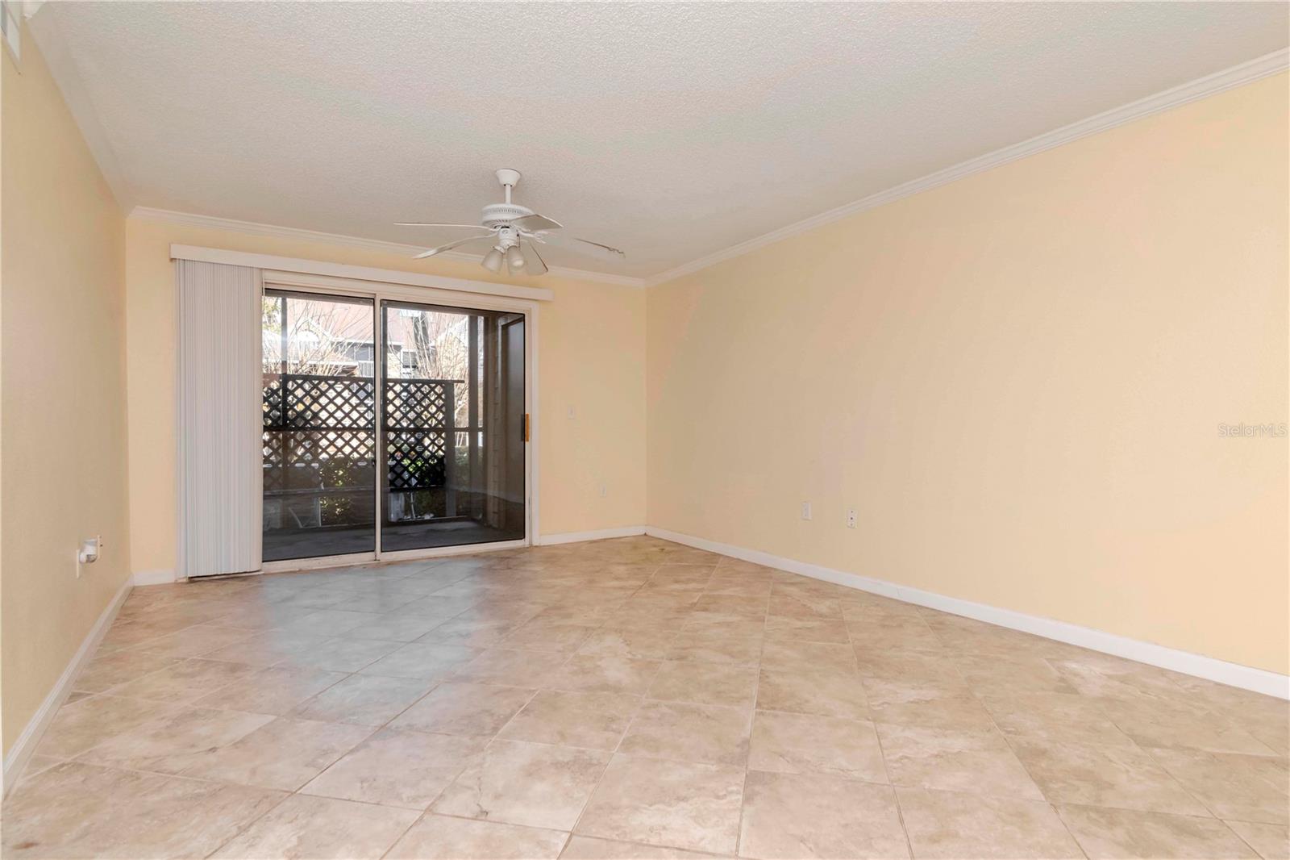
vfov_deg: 67.4
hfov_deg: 90.0
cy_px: 430
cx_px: 645
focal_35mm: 18
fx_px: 645
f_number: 10
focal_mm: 12
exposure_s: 1/100
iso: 640
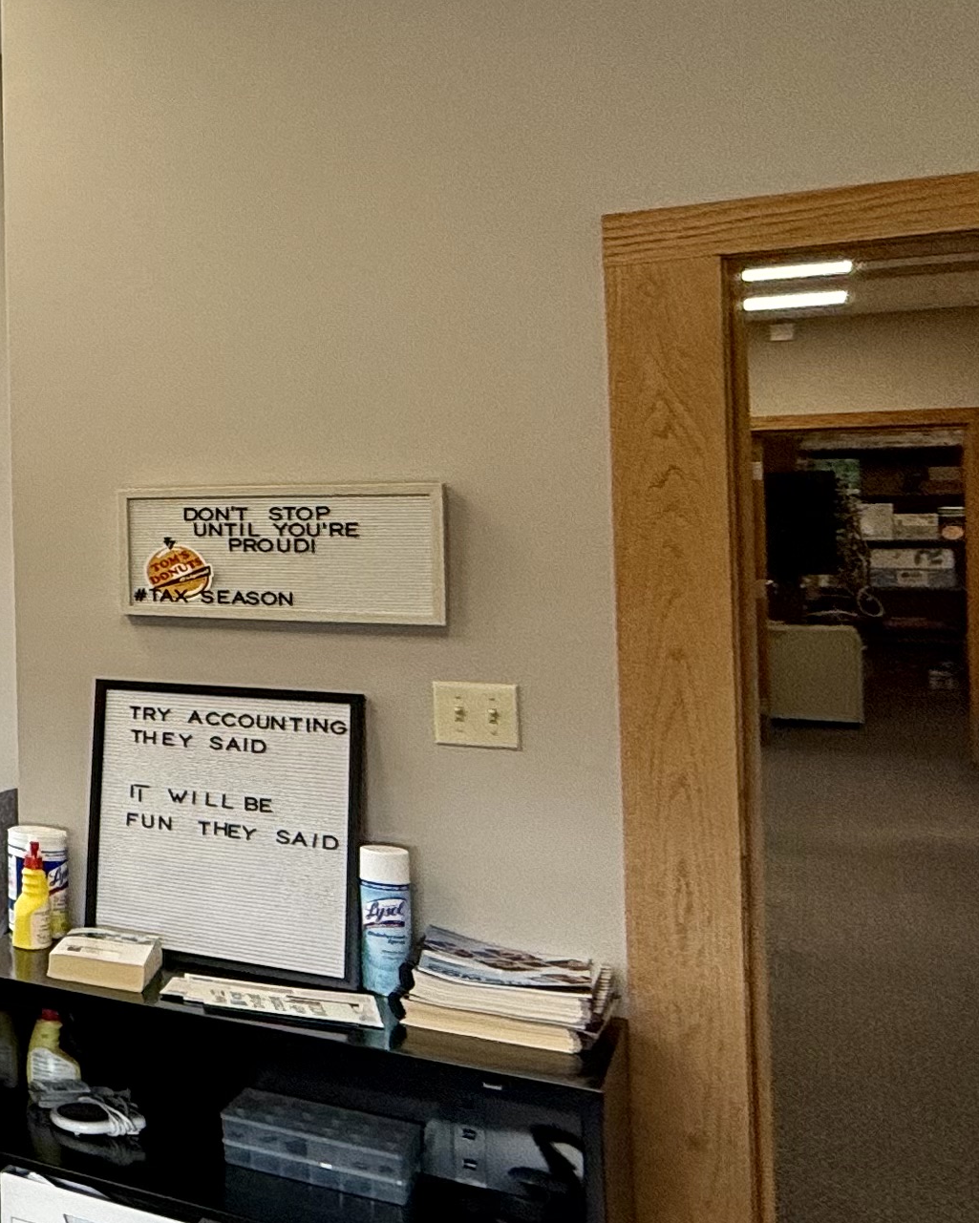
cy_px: 503
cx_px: -844
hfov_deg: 21.0
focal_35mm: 43
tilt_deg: +0.7
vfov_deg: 42.7
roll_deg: +0.2
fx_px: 1557
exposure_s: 1/120
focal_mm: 2.22
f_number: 2.2
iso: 64
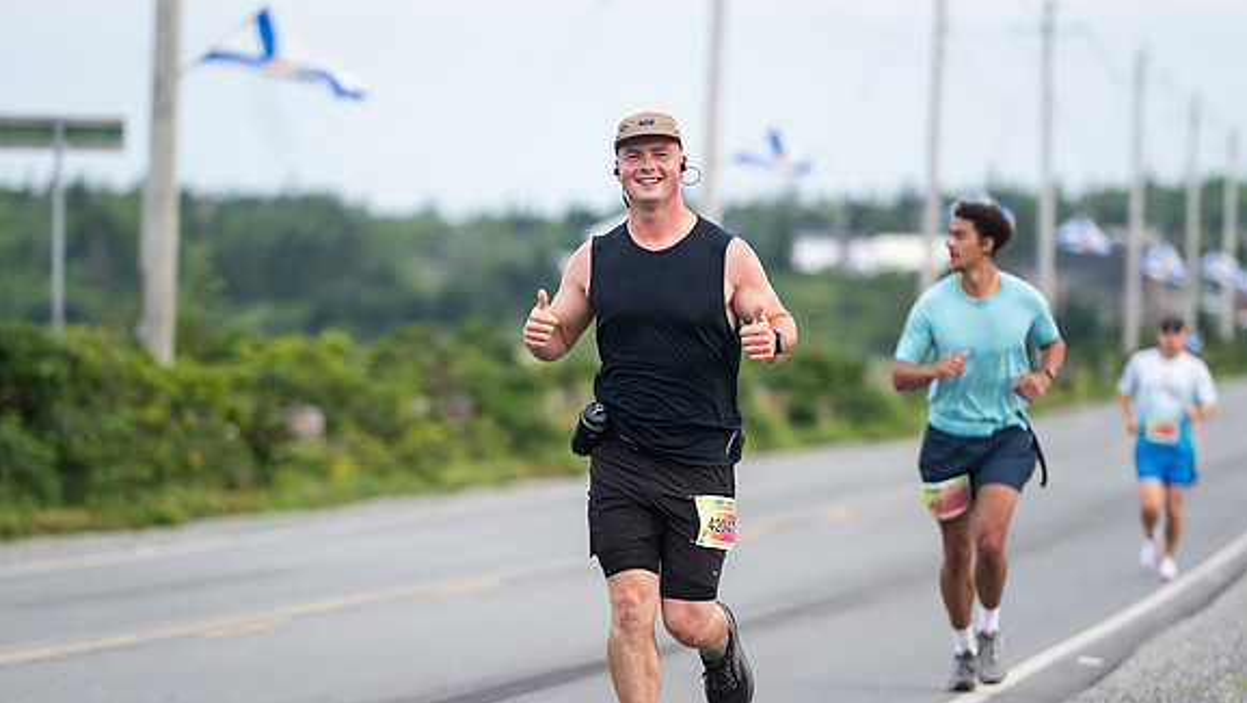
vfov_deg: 4.3
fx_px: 9394
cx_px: 556
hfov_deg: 7.6
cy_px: 409
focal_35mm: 284
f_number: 4.5
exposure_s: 1/800
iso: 500
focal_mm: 200
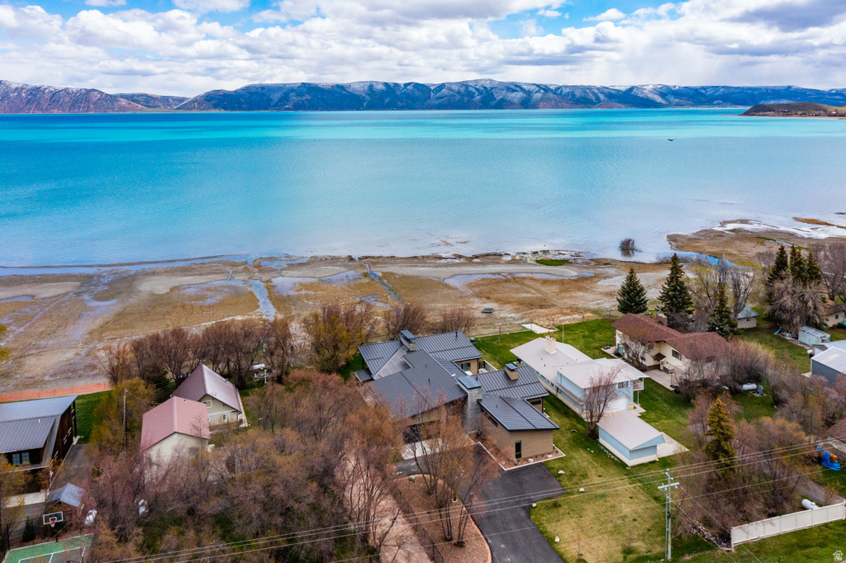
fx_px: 658
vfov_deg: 46.4
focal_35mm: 28
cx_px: 423
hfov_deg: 65.5
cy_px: 282
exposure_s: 1/1000
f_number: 7.1
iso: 400
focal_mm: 10.26
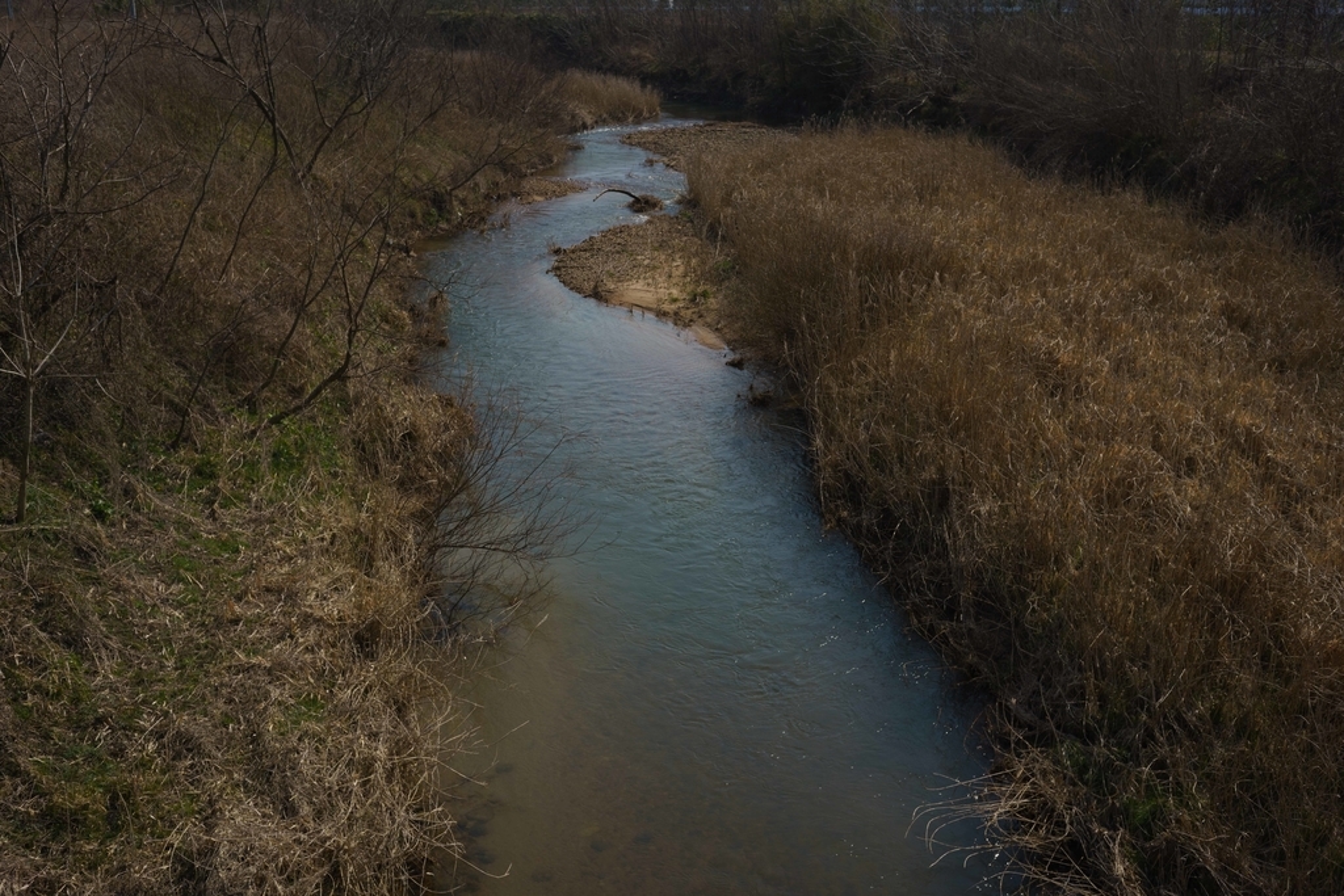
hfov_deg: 54.4
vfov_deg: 37.9
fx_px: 1307
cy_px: 448
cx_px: 672
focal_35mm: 35
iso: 100
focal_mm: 35
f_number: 8
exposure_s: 1/500
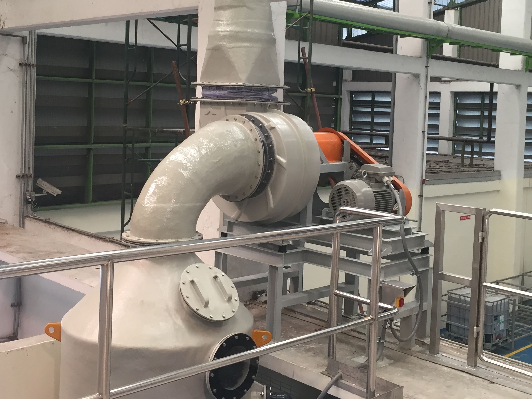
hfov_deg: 61.7
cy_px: 200
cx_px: 266
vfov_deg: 48.2
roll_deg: -3.0
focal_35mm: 29
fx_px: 446
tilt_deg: -1.7
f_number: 2.2
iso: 80
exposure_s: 1/33
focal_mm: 4.15
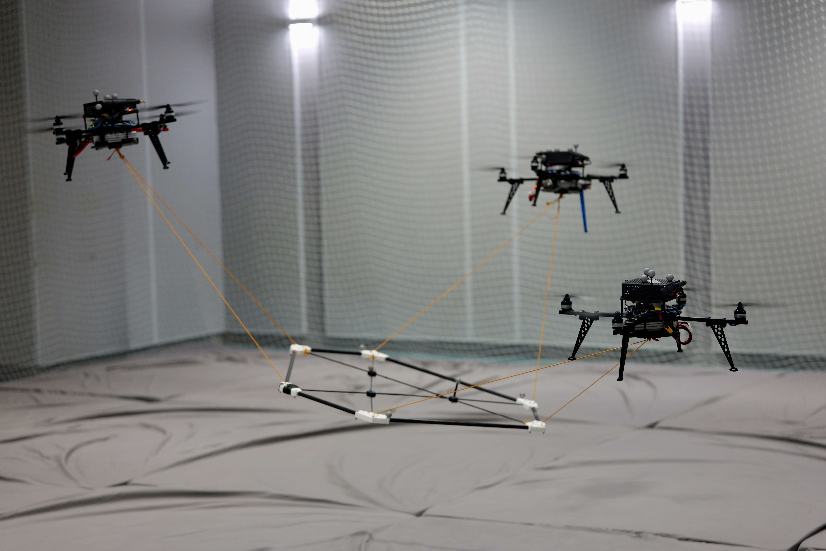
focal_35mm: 70
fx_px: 1606
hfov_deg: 28.8
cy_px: 276
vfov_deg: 19.5
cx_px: 413
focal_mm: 70
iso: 800
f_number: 2.8
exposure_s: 1/200
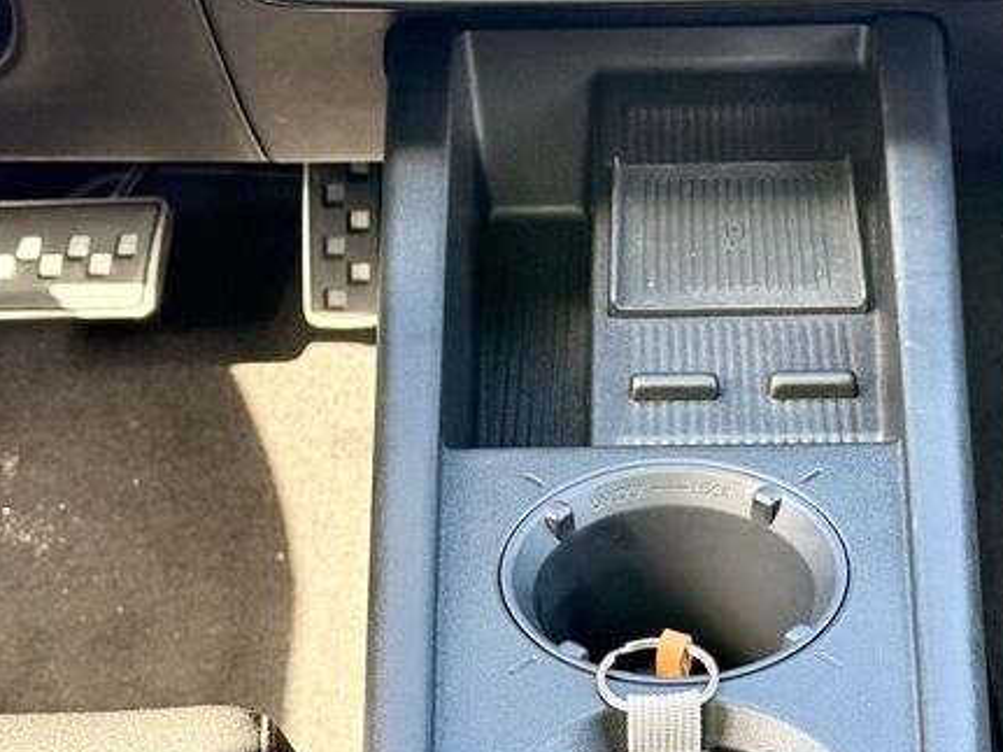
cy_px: 377
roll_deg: +0.9
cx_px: 666
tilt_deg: -34.3
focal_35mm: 82
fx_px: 2375
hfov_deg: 23.7
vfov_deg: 18.0
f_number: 1.78
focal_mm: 6.76
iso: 160
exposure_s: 1/87
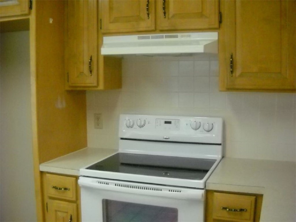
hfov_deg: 45.8
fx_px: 350
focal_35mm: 41
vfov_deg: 35.1
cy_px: 111
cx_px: 148
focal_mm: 6.72
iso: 800
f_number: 3.1
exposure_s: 1/100
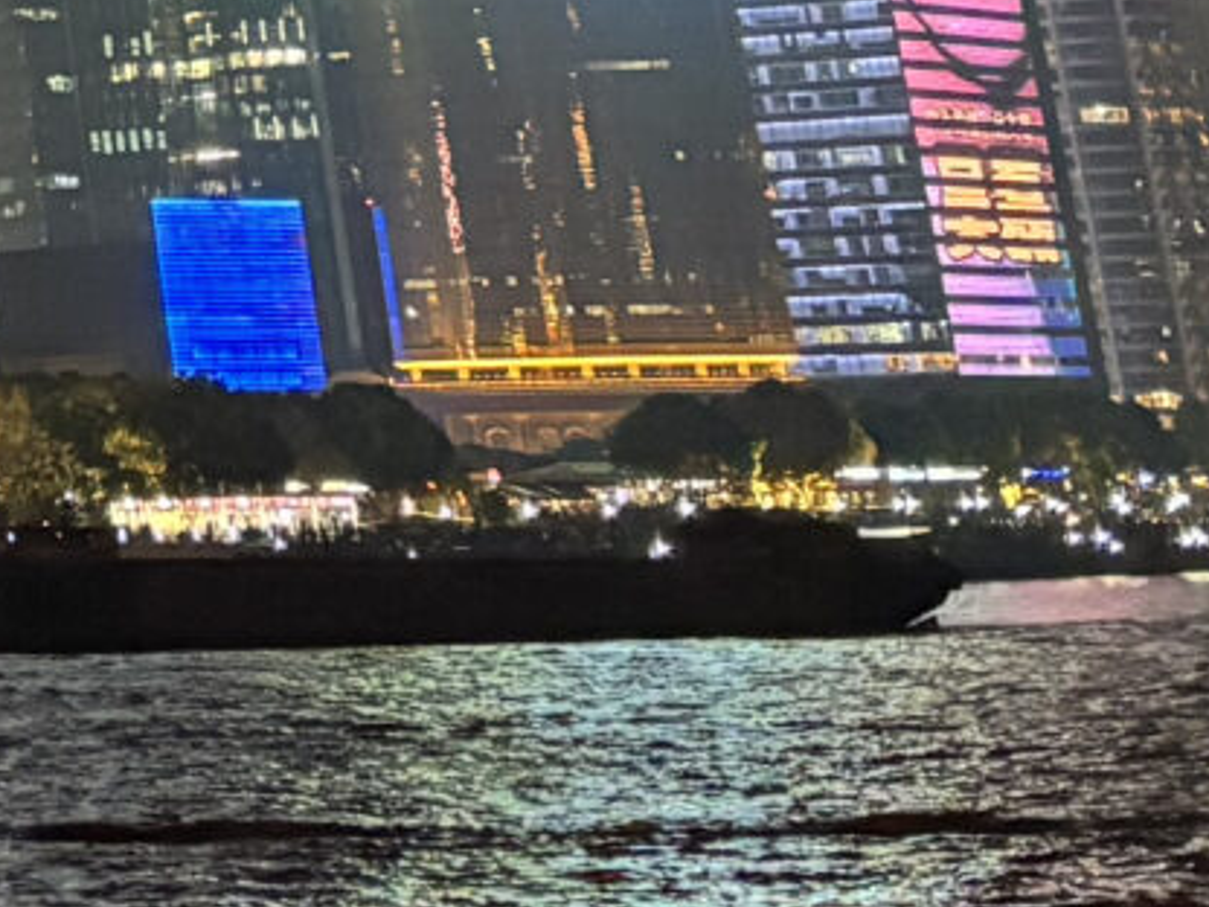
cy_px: -1558
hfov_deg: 10.5
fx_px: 5588
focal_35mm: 160
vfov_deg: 8.2
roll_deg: +0.9
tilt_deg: +19.2
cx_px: -1758
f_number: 1.6
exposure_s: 1/37
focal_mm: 5.96
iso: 640
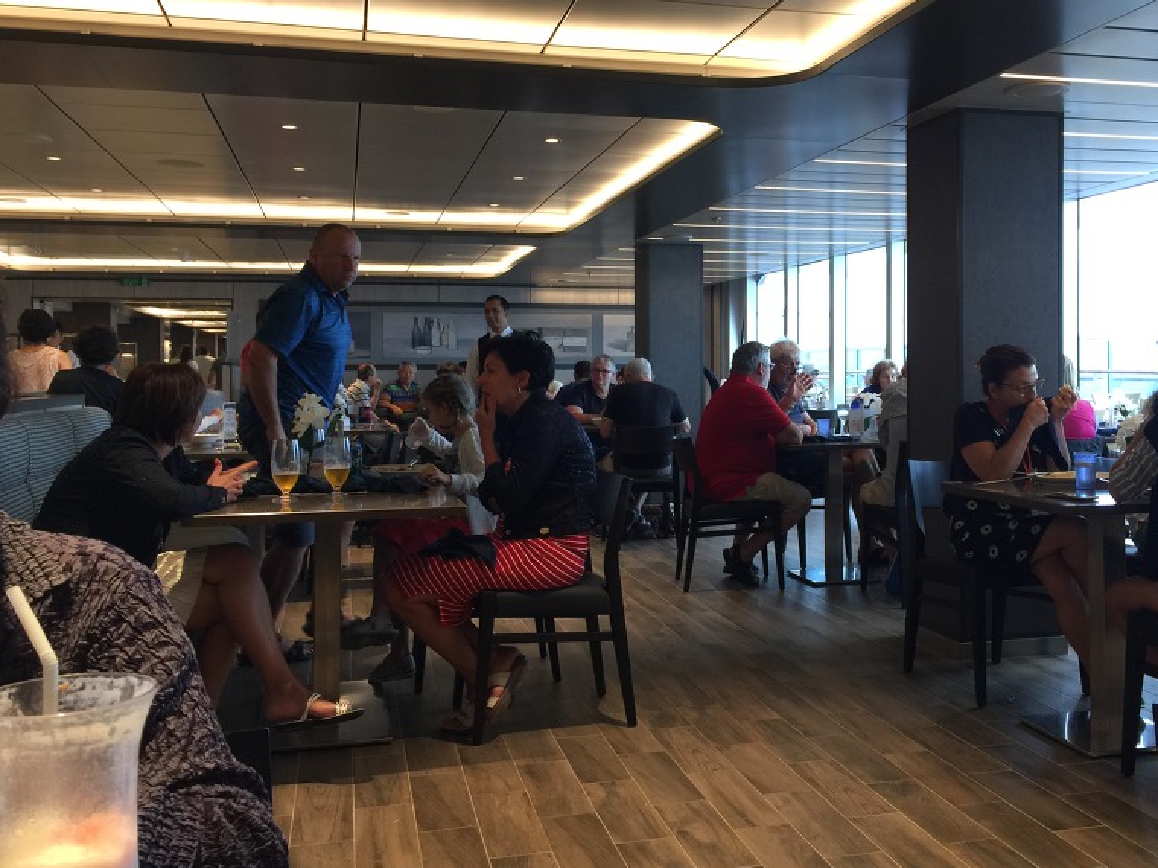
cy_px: 381
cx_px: 696
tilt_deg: -2.4
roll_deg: -0.4
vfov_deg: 39.6
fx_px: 1204
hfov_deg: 51.0
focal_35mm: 36
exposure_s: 1/30
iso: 40
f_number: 2.2
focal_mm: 4.15
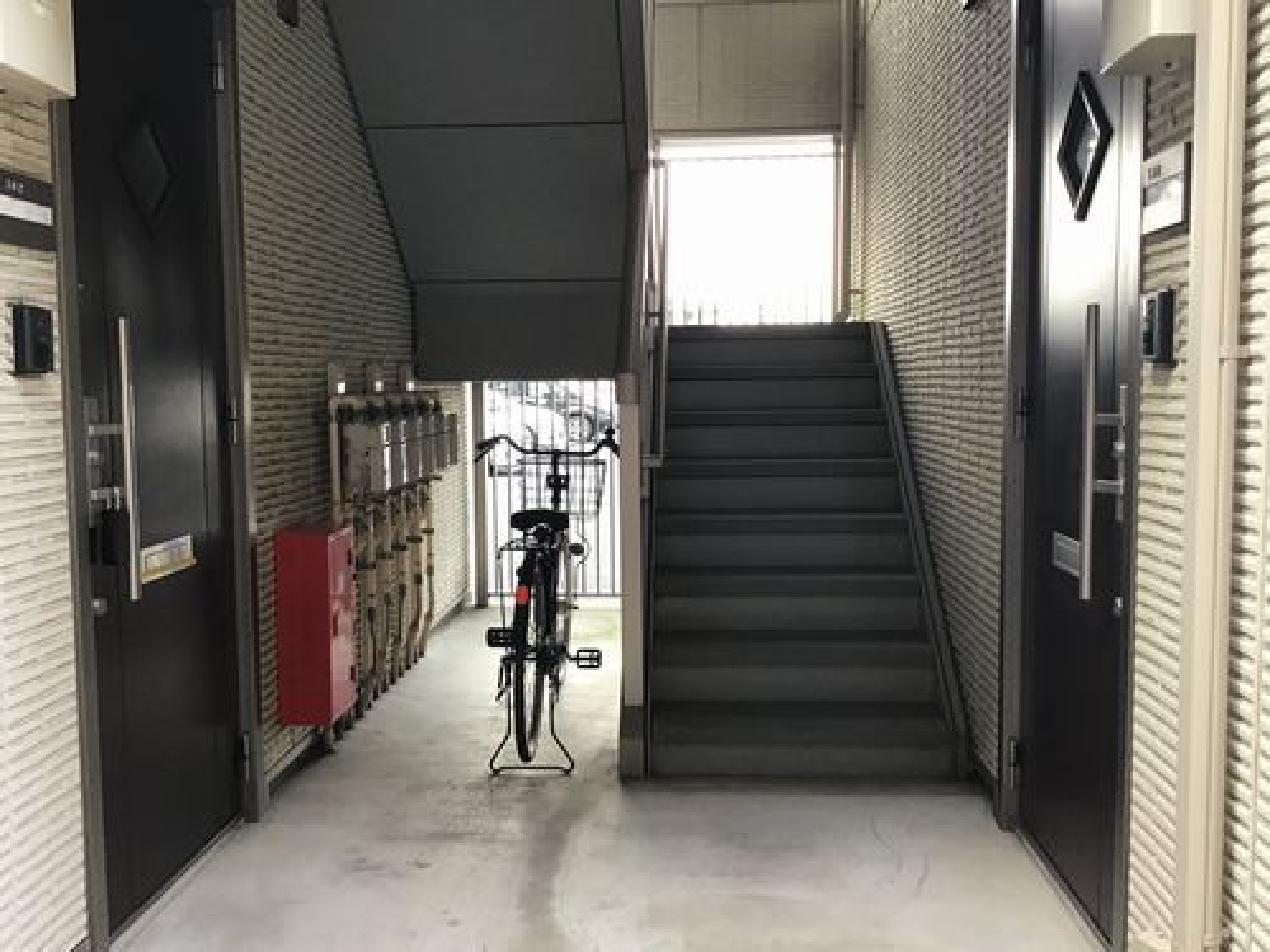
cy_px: 476
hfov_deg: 58.4
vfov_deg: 45.4
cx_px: 635
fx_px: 1137
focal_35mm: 31
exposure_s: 1/30
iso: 50
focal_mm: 3.3
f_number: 2.4
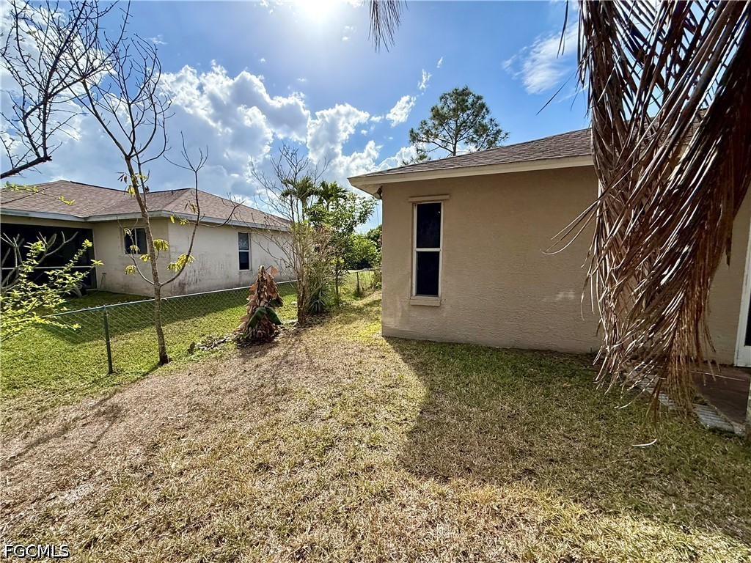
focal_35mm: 14
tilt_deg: +2.1
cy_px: 282
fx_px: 304
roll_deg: +2.7
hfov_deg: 102.1
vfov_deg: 85.7
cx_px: 376
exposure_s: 1/1399
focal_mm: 2.22
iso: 64
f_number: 2.2
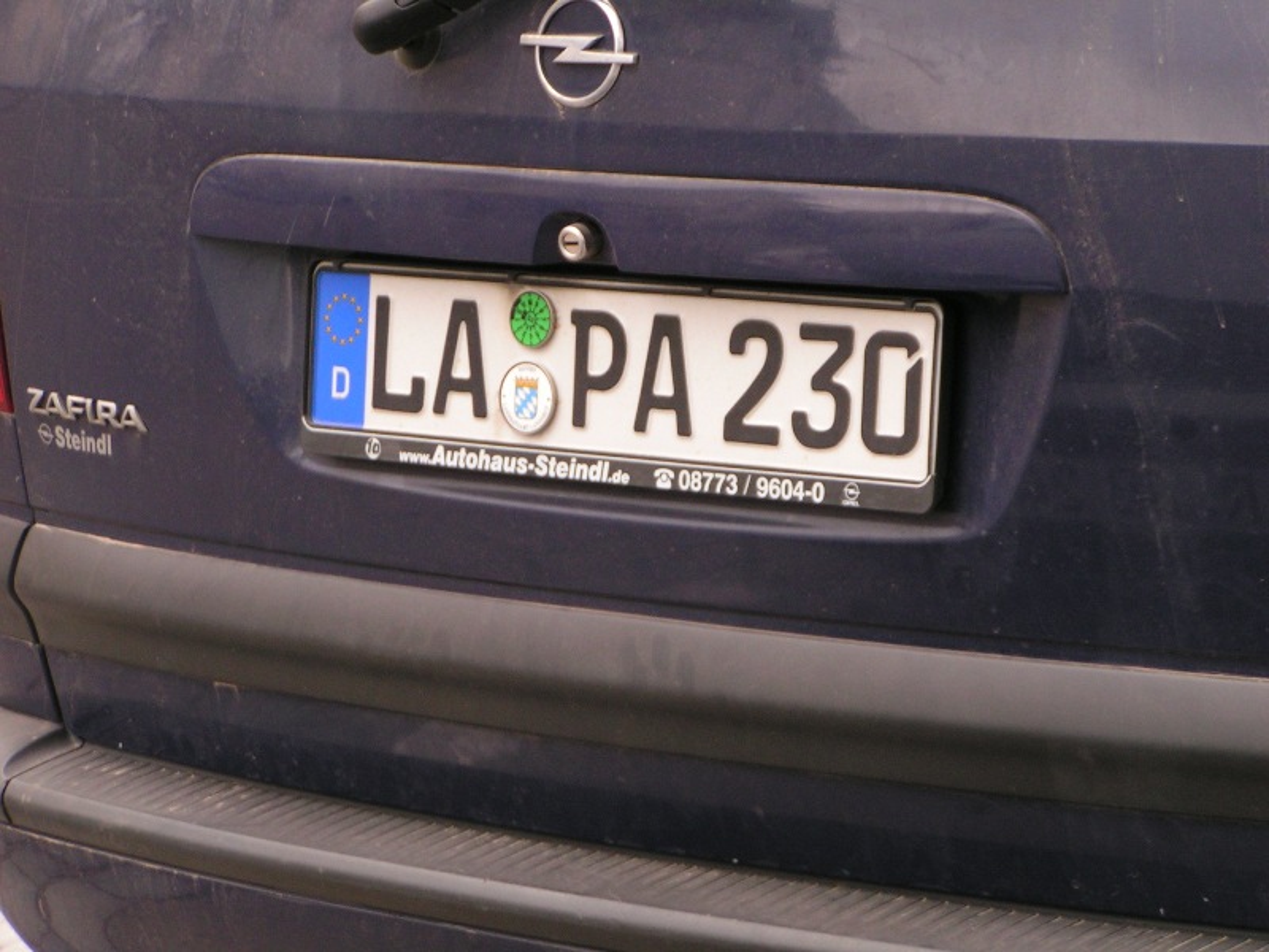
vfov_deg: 9.9
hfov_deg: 13.2
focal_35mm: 150
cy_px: 476
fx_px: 5499
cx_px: 634
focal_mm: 22.9
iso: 100
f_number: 3.5
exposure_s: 1/160
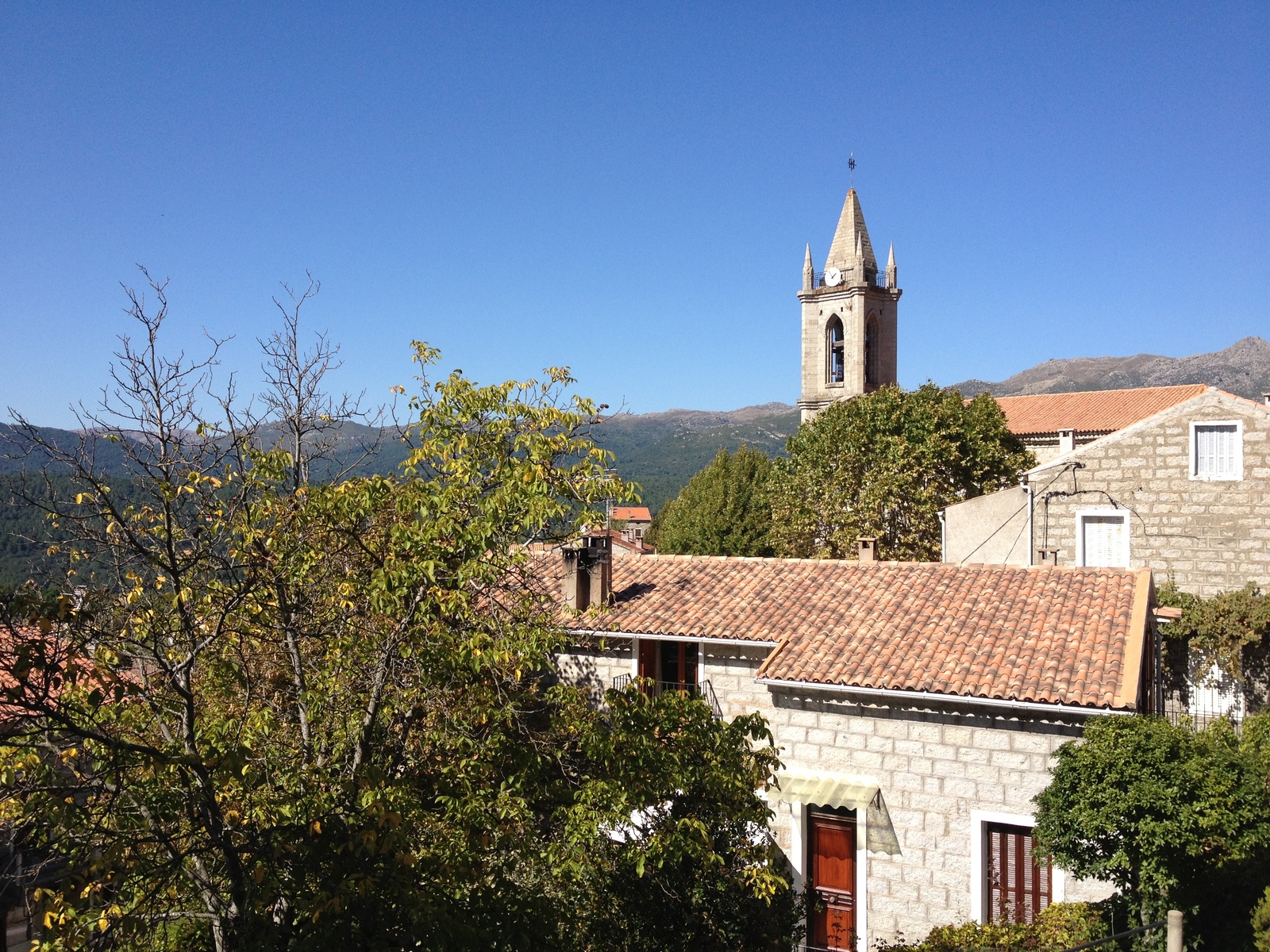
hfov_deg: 52.6
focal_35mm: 35
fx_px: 1284
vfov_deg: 40.7
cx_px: 635
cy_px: 476
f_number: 2.4
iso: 64
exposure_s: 1/1534
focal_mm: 4.28
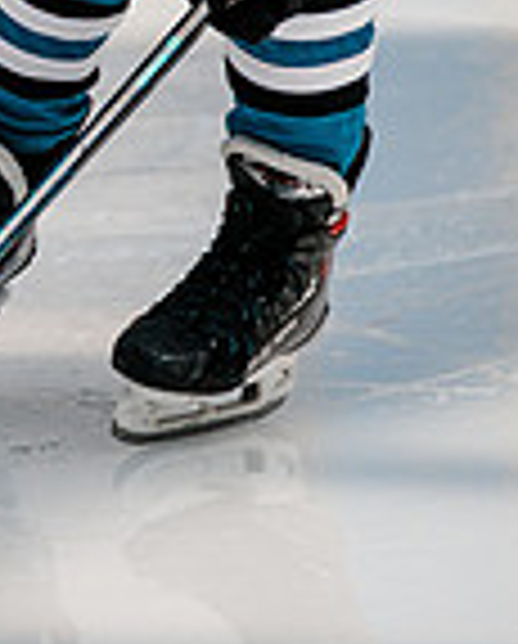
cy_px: -14
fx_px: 22694
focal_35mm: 1188
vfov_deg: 1.6
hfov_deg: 1.3
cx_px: -350
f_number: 3.2
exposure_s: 1/2000
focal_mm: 261
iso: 200
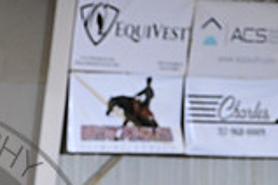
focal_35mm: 729
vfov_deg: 1.9
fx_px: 5629
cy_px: 294
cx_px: -101
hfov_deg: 2.8
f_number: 4
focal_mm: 200
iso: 2500
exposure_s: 1/200
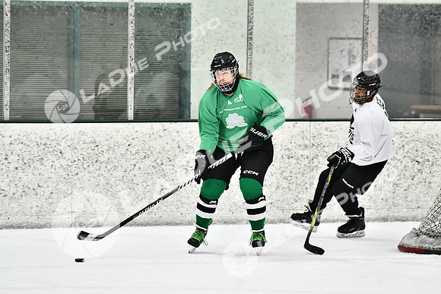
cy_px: 147
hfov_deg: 10.5
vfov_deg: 7.0
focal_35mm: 195
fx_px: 2389
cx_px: 220
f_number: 2.8
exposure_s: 1/1250
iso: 5000
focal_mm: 130
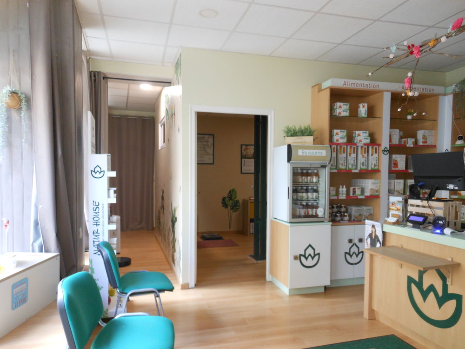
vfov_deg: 54.9
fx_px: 336
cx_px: 232
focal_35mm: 25
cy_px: 174
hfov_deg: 69.4
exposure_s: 1/30
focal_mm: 4.5
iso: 250
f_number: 3.2
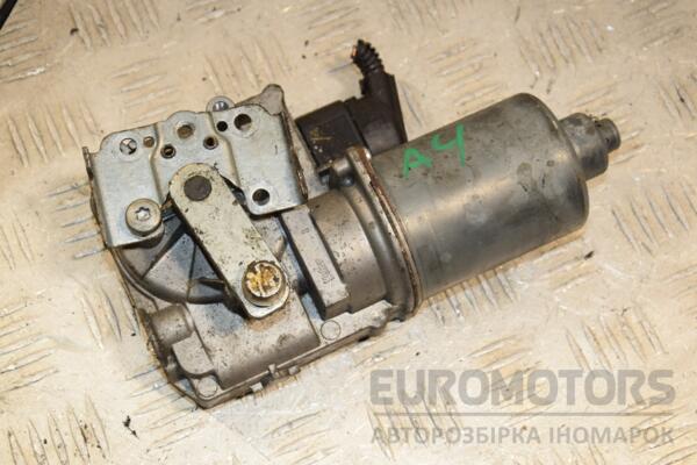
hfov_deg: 27.0
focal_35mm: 75
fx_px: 1452
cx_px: 348
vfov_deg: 18.2
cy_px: 232
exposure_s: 1/200
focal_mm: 50
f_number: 8
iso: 800
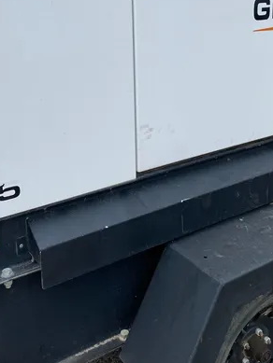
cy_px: 82
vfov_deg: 37.7
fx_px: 515
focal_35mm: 49
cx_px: 162
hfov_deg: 29.6
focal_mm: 4.25
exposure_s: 1/1701
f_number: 1.8
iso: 32
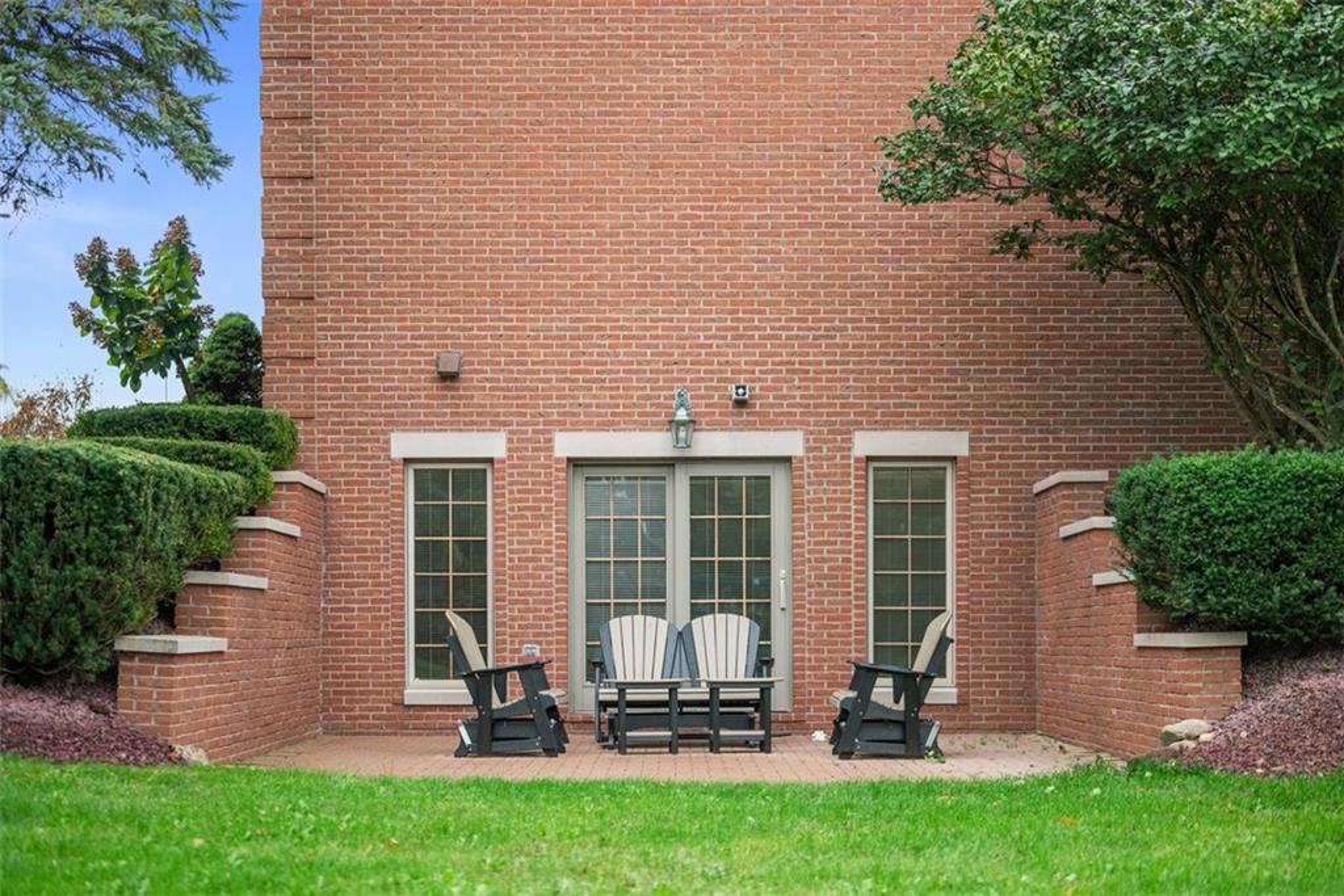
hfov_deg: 39.6
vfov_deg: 27.0
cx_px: 672
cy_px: 448
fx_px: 1867
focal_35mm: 50
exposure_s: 1/2000
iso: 400
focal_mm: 50
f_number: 1.8
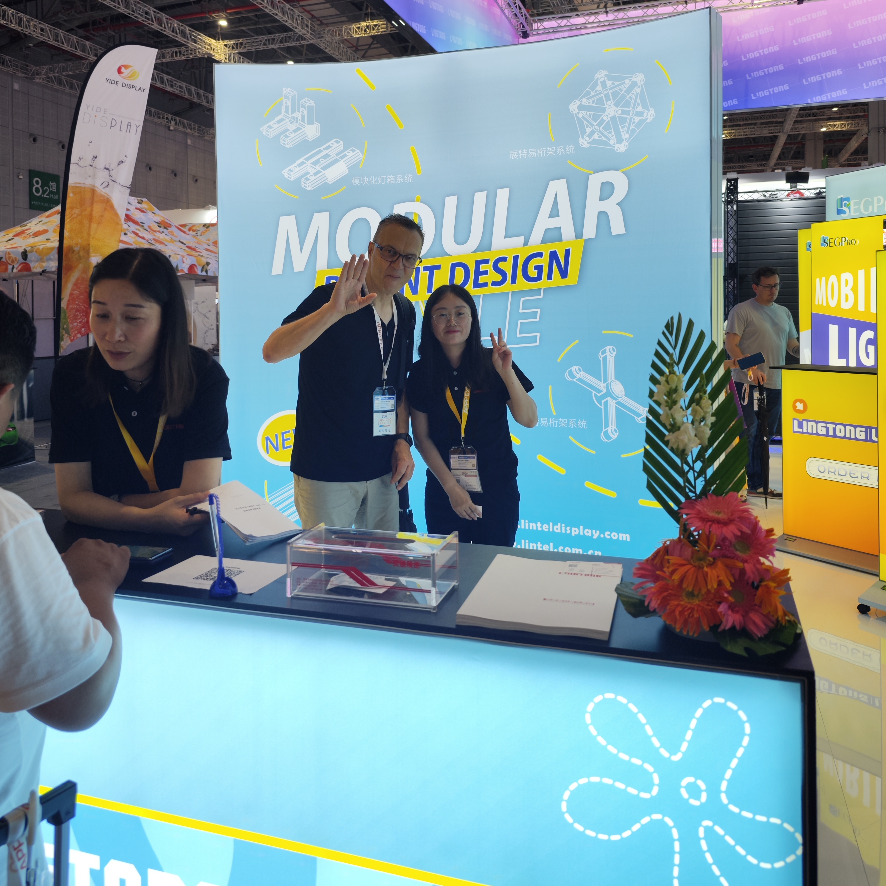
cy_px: 308
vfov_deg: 56.3
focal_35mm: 28
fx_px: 811
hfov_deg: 57.3
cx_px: 443
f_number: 1.9
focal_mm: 8.7
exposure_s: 1/114
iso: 110
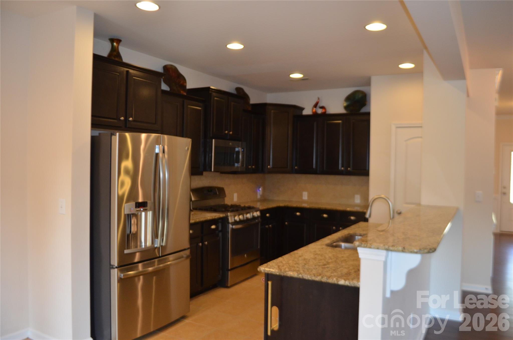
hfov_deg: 67.5
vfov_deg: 47.7
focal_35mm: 27
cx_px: 256
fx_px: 384
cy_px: 170
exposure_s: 1/60
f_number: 3.5
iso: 900
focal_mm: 18
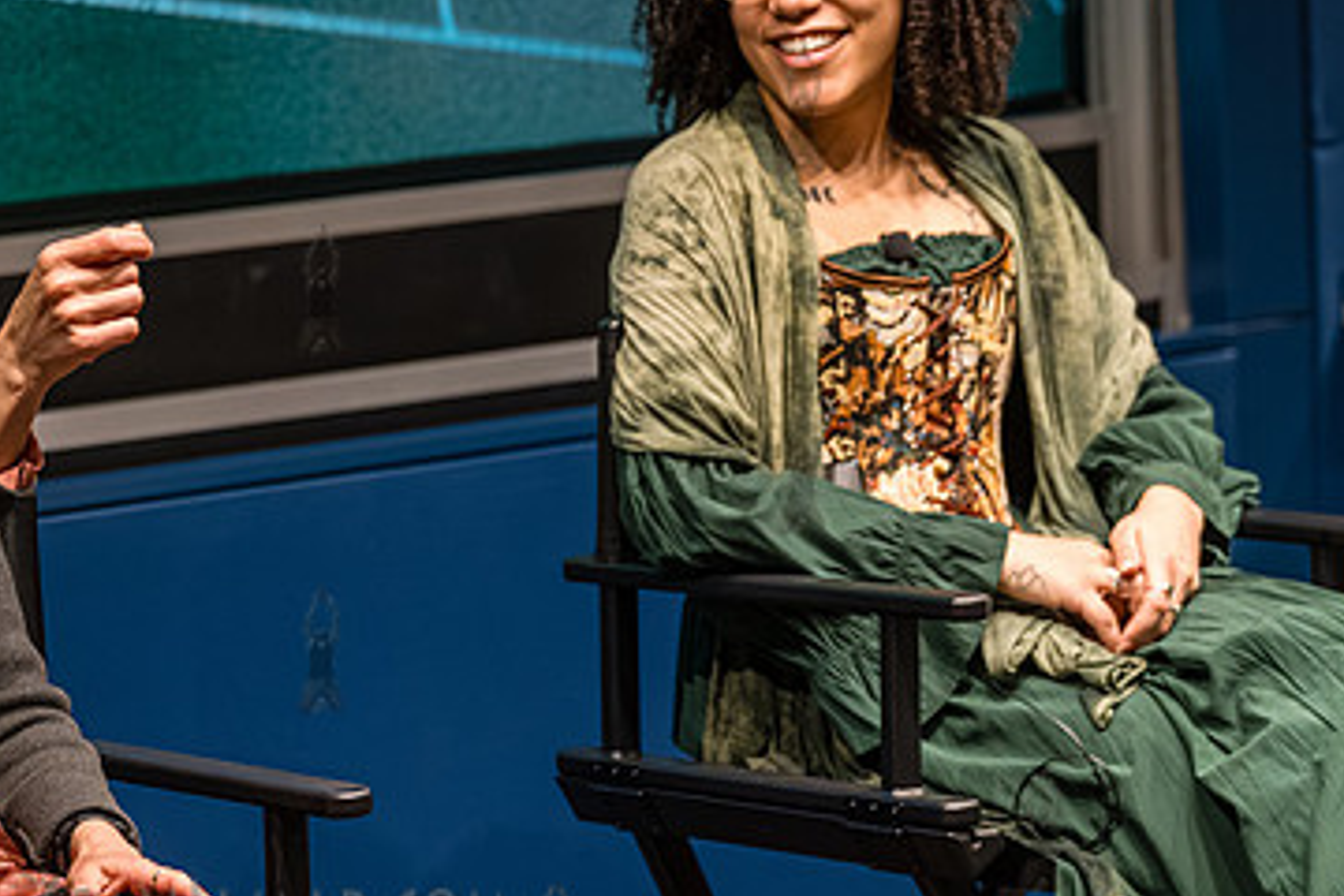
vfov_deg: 8.3
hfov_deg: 12.4
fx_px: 6160
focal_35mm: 165
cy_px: 197
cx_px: 233
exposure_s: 1/160
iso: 3200
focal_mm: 91
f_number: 3.5
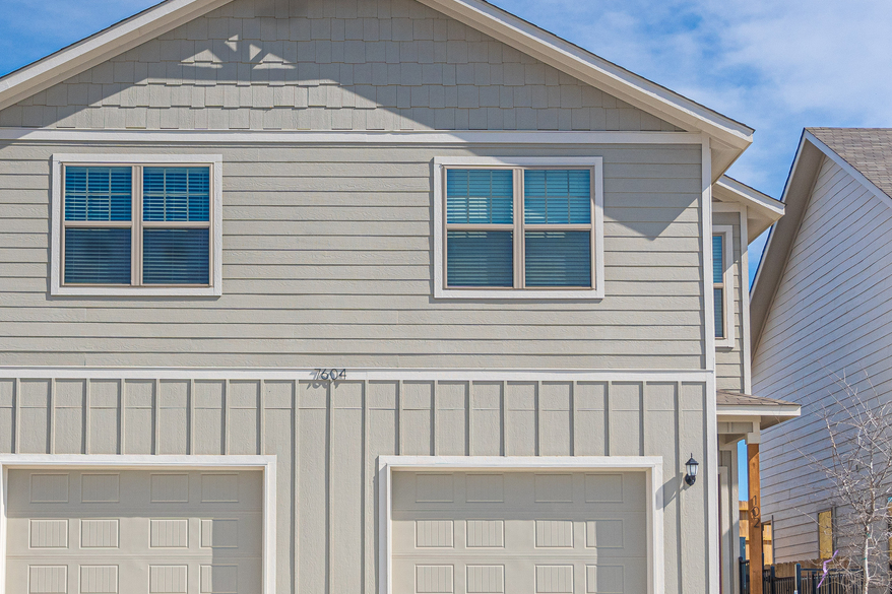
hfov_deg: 27.9
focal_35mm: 72
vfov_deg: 18.8
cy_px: 420
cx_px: 302
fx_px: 1784
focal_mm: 39
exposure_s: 1/8000
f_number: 4
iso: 800
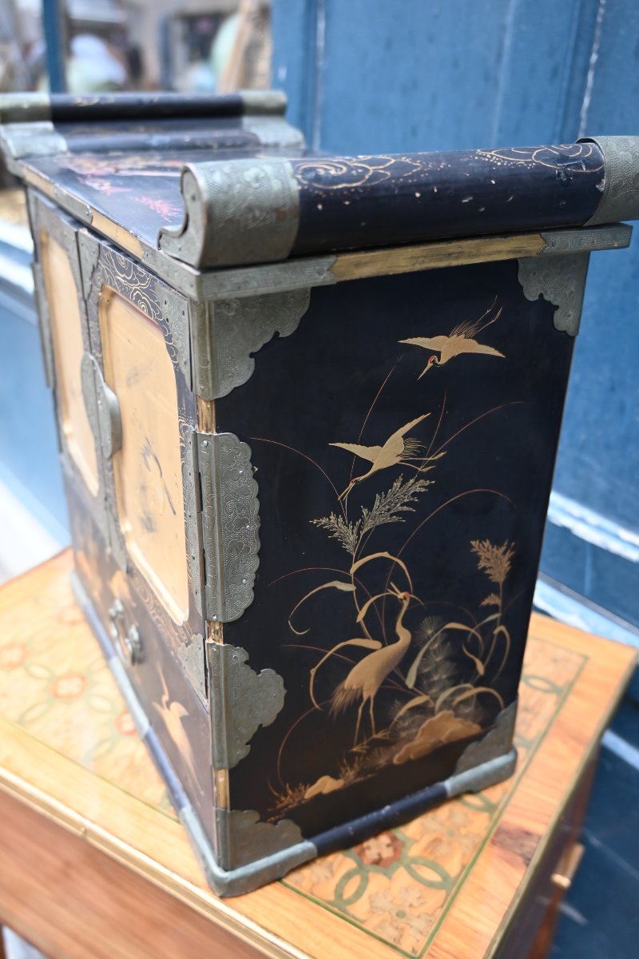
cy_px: 480
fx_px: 859
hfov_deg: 40.8
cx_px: 320
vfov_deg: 58.3
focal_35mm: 32
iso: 640
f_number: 3.5
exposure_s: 1/125
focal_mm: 21.5
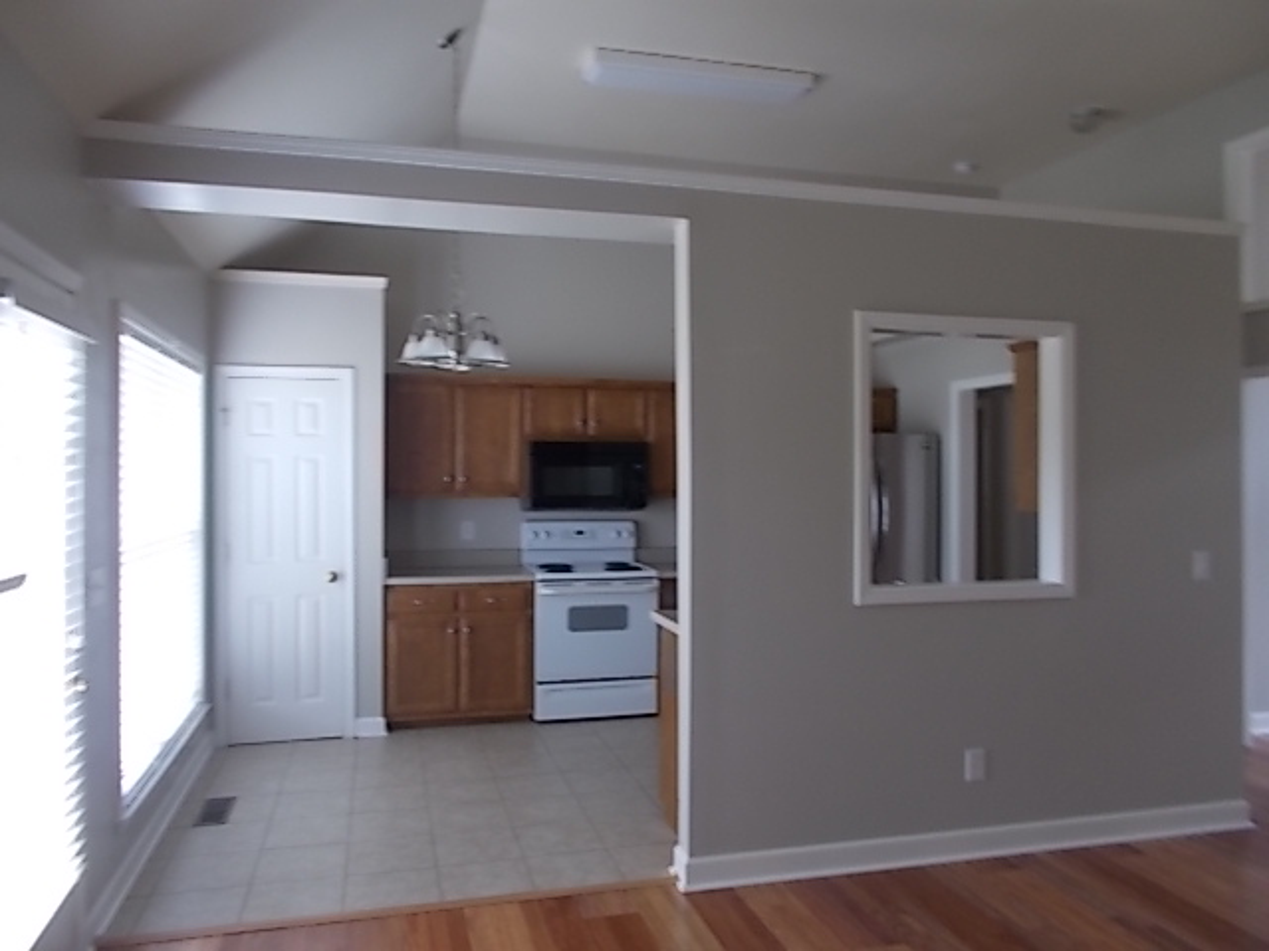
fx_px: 953
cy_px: 476
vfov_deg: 53.1
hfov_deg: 67.3
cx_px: 634
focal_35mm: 26
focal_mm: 4.6
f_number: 3.2
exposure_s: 1/25
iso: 125
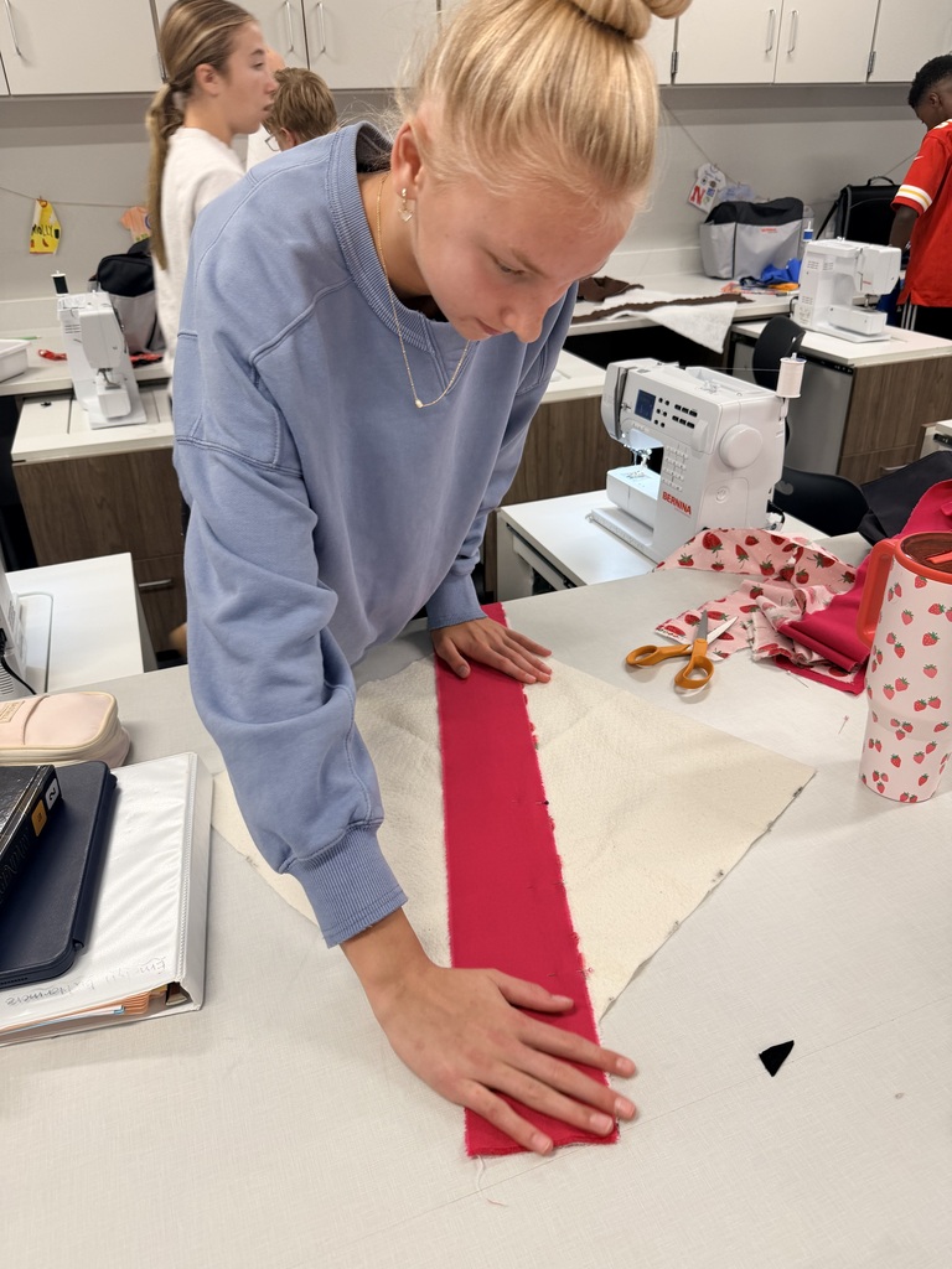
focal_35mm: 24
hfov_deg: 56.8
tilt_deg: -32.6
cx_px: 476
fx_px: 880
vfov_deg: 71.6
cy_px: 634
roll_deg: +2.2
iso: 80
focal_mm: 6.76
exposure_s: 1/100
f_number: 1.78
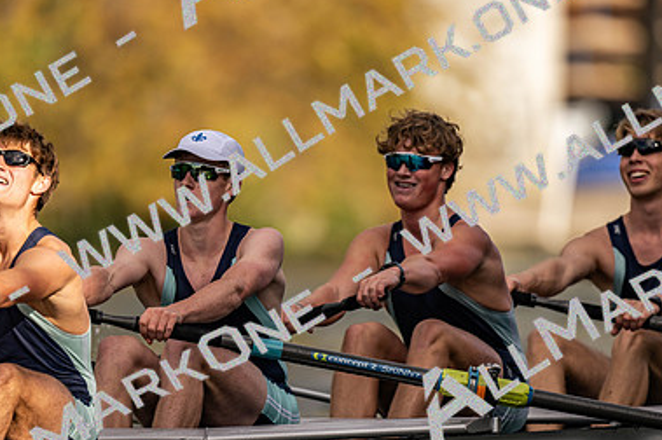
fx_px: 16866
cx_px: 272
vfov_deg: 1.5
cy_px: 285
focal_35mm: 918
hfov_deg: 2.2
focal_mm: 600
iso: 140
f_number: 4
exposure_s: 1/2500
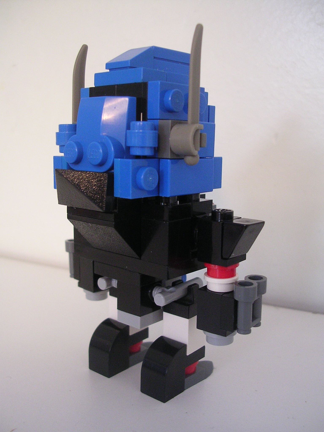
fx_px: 474
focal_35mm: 38
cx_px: 162
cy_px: 216
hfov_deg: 37.7
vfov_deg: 49.0
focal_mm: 5.8
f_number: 2.8
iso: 268
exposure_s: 1/3.8
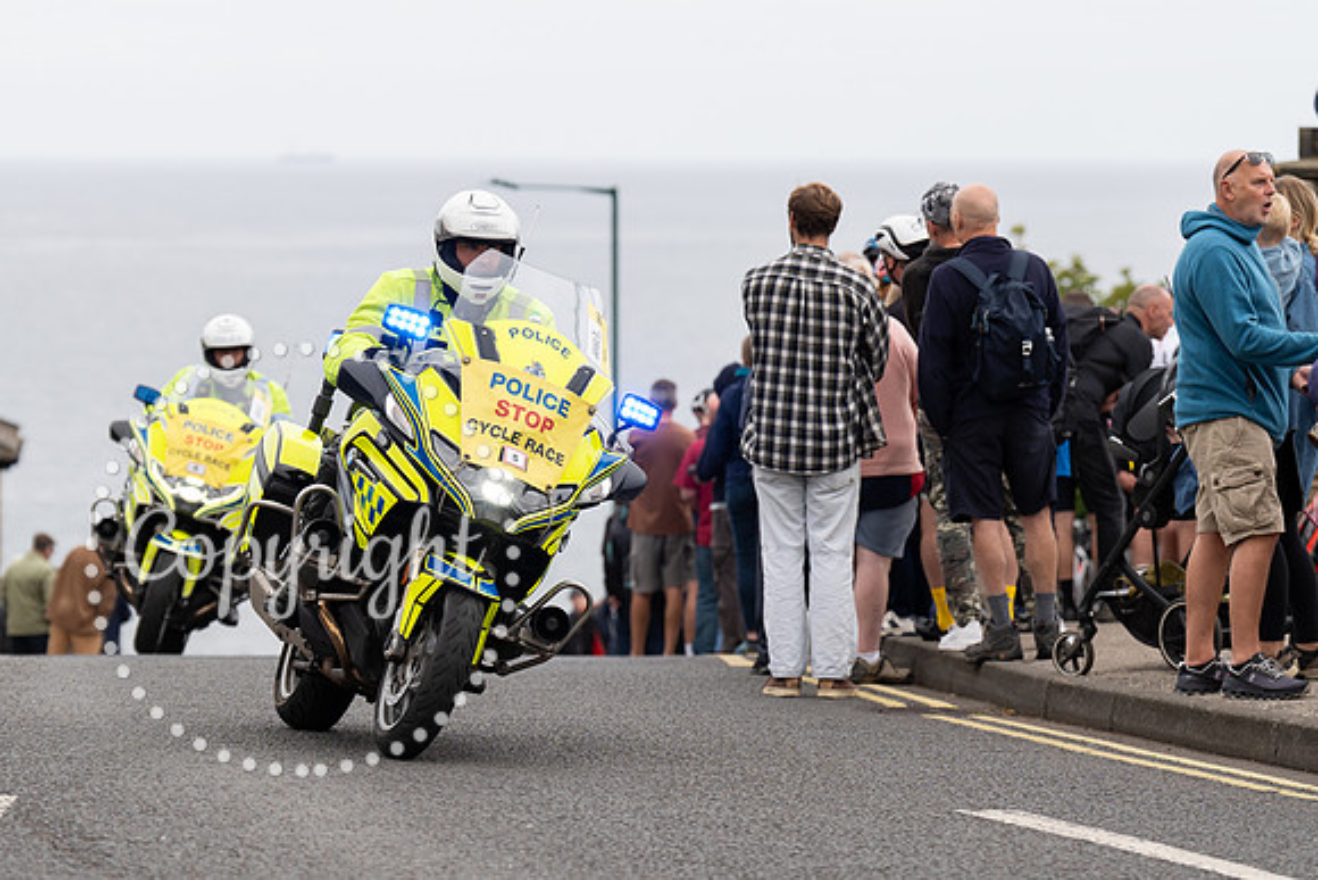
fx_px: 5739
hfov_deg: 13.1
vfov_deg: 8.8
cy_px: 341
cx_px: 511
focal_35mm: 157
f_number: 3.5
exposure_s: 1/1000
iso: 320
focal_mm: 128
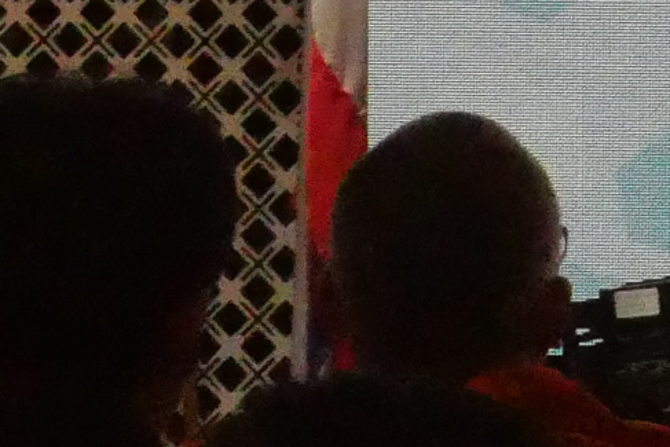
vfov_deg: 2.2
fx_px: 11784
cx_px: 2494
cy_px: -567
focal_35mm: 633
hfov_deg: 3.2
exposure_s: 1/800
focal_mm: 40
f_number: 5.6
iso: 6400
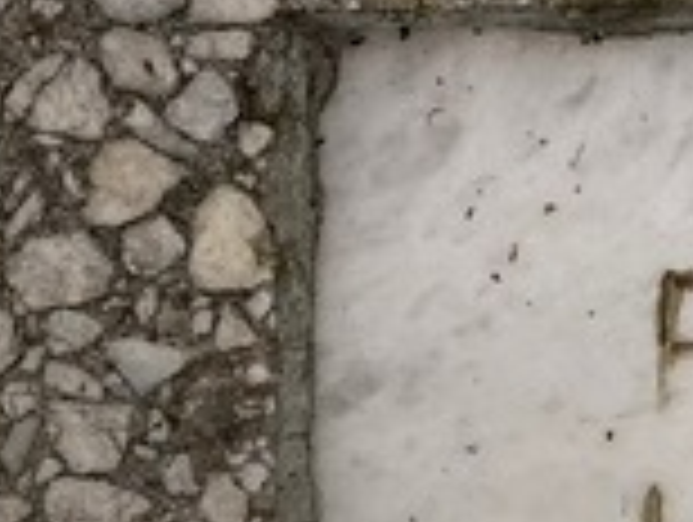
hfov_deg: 14.4
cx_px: 652
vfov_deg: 11.0
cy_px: 216
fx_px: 2707
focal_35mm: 135
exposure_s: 1/122
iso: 40
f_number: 1.8
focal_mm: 4.25
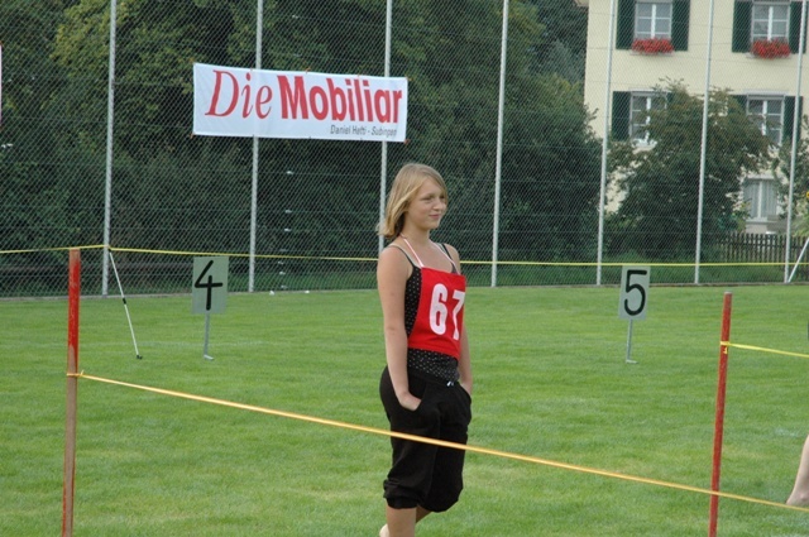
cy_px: 268
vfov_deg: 13.0
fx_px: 2357
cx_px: 404
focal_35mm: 105
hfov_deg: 19.5
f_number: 10
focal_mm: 70
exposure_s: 1/400
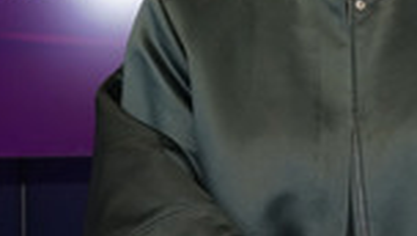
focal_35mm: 96
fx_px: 1063
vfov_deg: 12.6
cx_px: 289
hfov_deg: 22.1
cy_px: 63
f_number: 5
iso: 2000
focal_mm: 31
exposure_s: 1/125
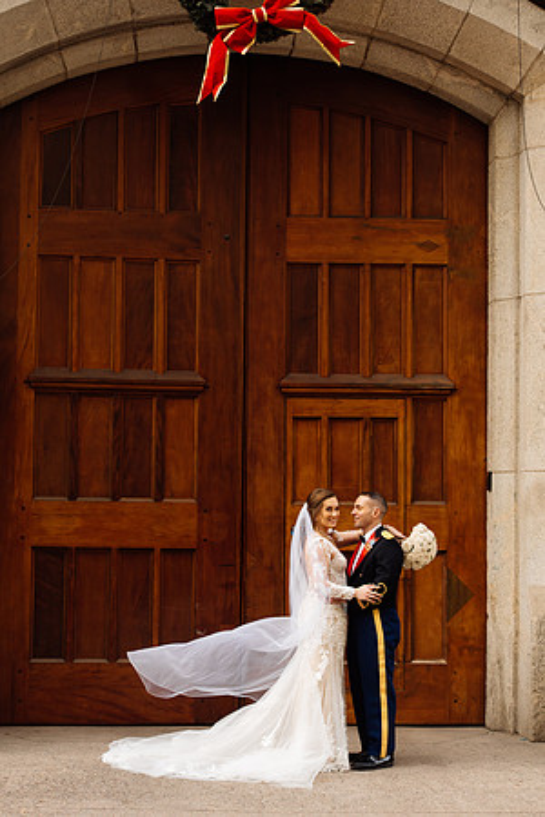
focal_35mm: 85
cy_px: 408
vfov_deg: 23.9
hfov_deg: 16.1
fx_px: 1930
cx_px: 272
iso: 500
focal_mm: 85
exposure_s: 1/400
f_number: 4
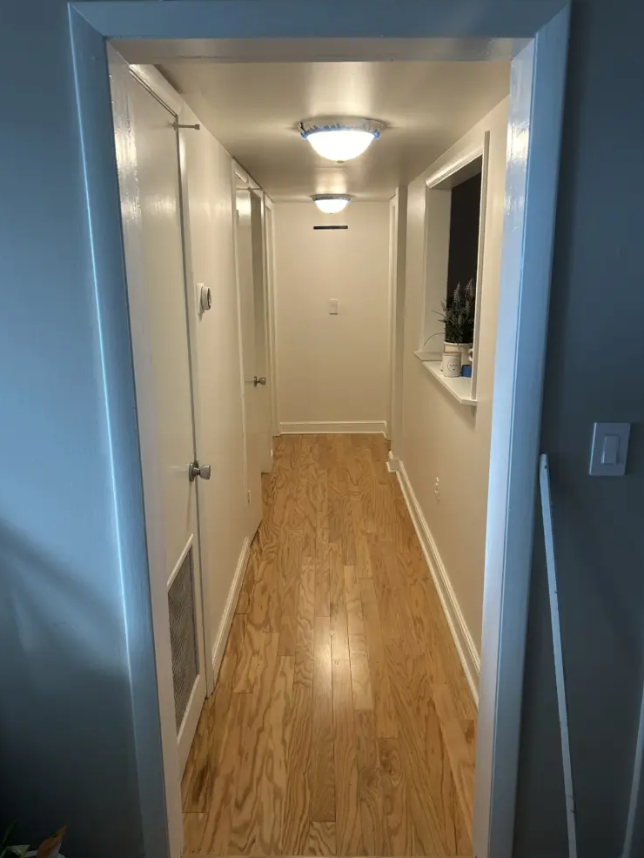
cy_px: 427
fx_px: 669
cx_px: 321
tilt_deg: -15.5
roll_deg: +1.1
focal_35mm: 27
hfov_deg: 51.4
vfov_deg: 65.3
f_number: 1.5
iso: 100
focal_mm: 5.7
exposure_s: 1/60
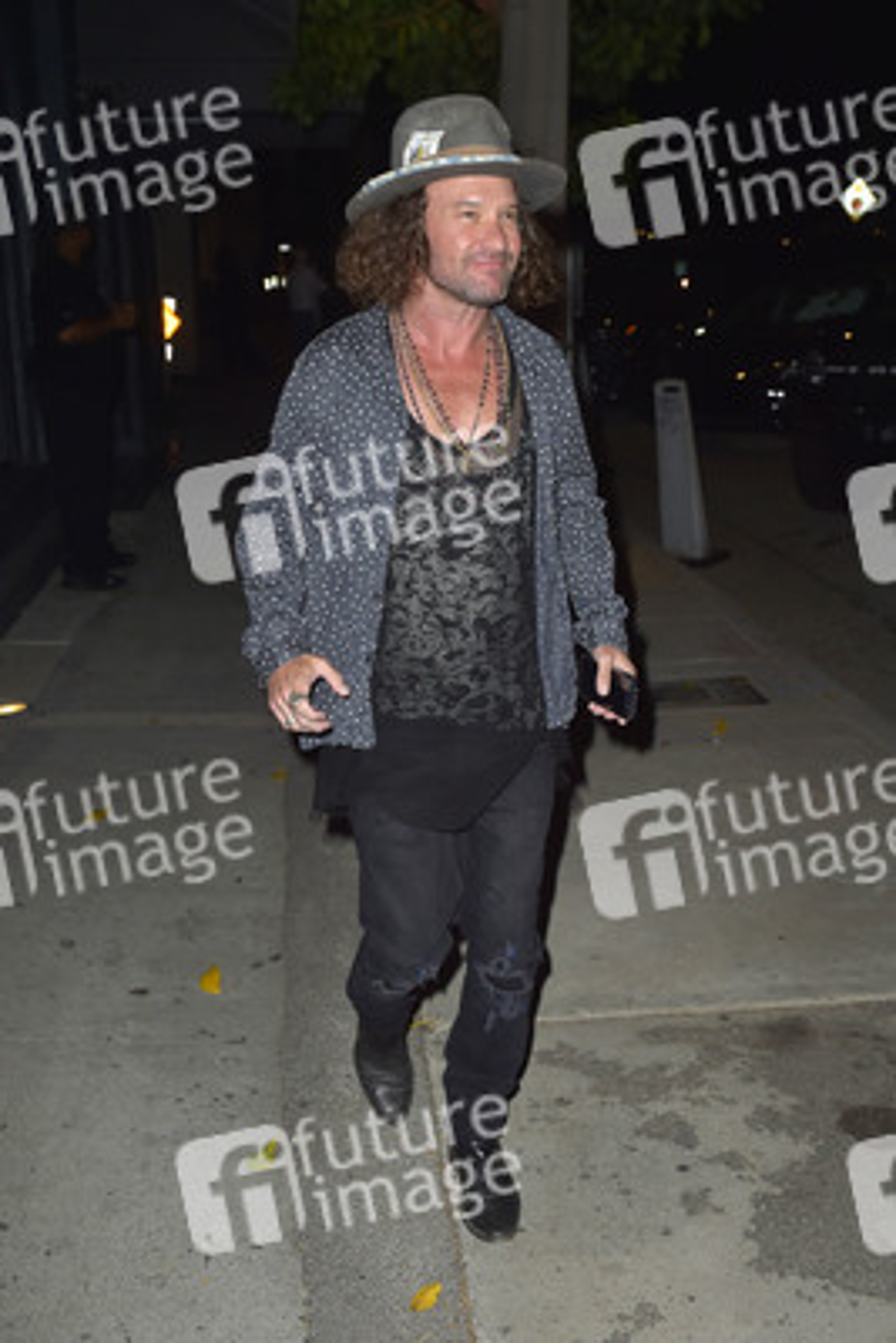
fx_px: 1268
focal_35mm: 34
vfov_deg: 55.8
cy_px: 672
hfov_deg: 38.9
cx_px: 448
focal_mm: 34
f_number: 6.3
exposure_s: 1/250
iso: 500
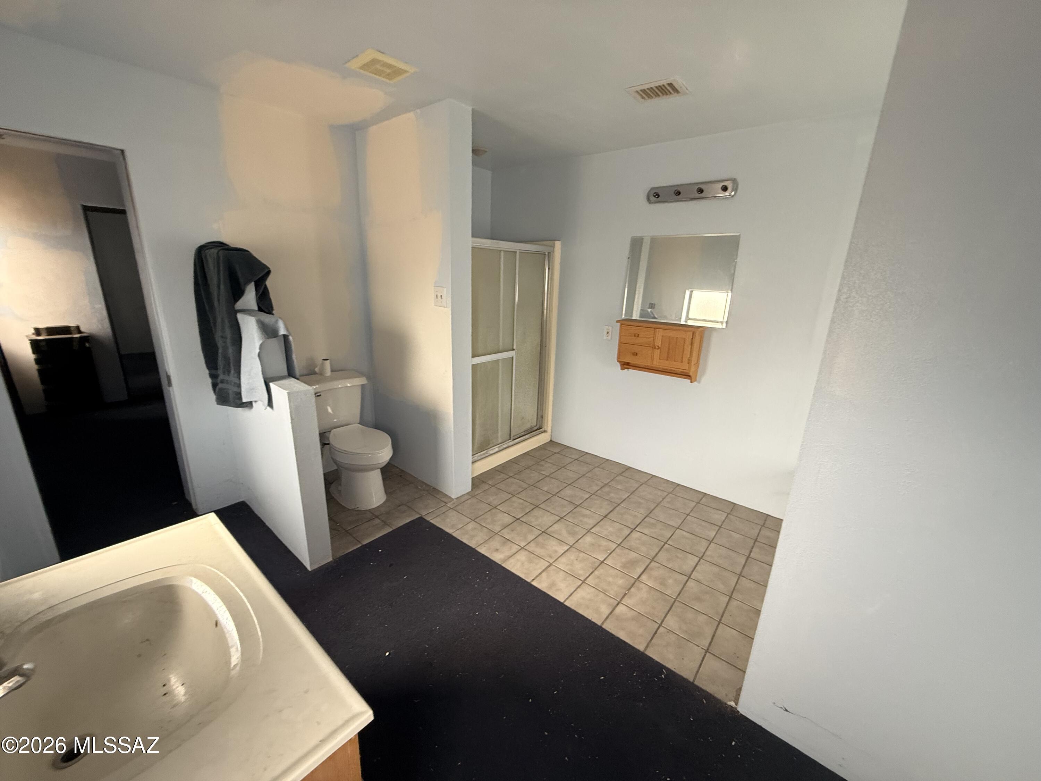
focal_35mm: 14
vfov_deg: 85.7
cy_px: 390
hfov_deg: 102.1
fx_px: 421
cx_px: 520
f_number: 2.2
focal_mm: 2.22
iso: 200
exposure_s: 1/99
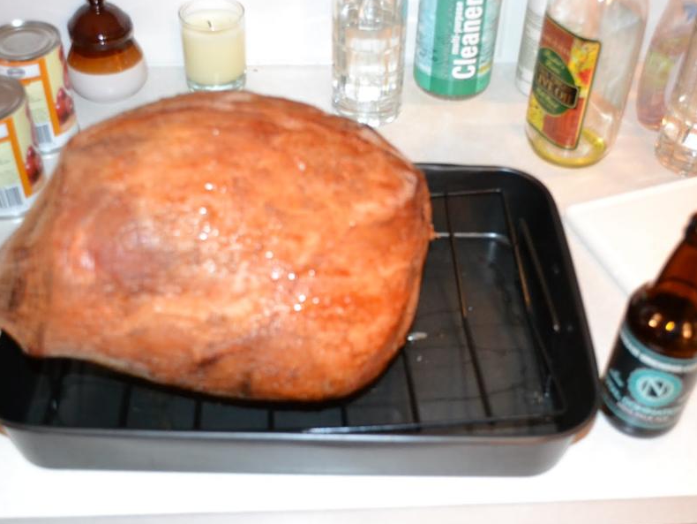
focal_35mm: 46
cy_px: 261
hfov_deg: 41.2
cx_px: 351
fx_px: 927
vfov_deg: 31.5
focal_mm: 28
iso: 3200
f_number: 4.5
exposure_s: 1/60
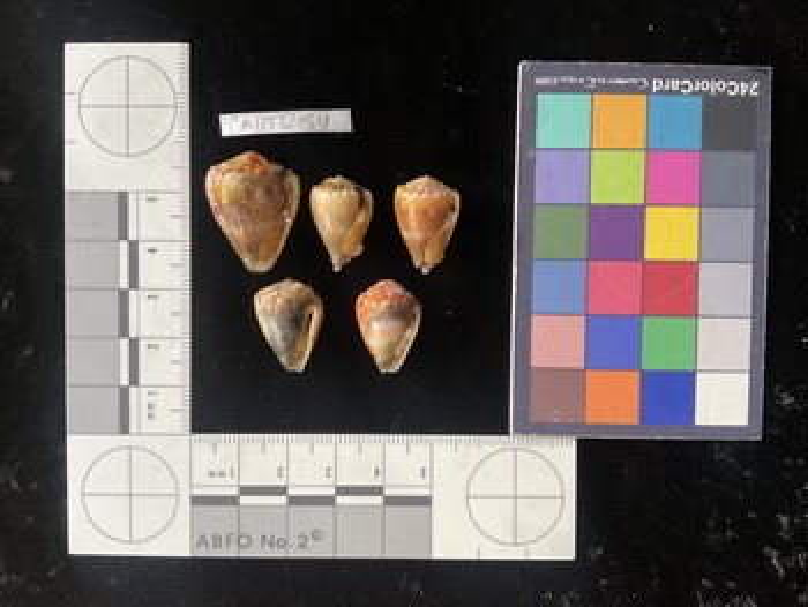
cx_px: 404
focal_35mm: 29
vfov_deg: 48.3
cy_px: 304
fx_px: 677
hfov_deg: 61.6
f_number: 1.8
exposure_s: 1/60
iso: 100
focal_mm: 3
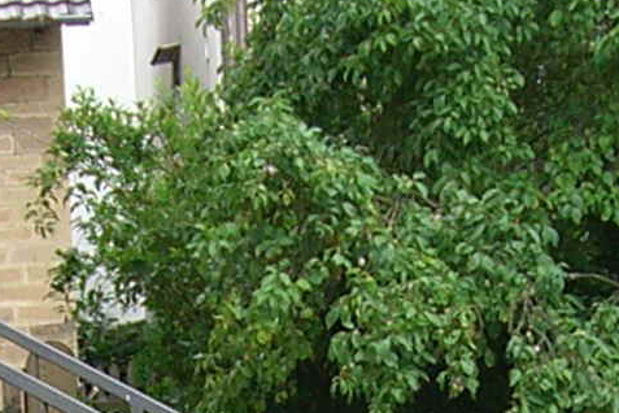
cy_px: 697
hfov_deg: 9.7
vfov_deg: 6.4
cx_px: 423
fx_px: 3645
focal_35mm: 212
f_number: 2.7
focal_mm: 6.2
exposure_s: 1/320
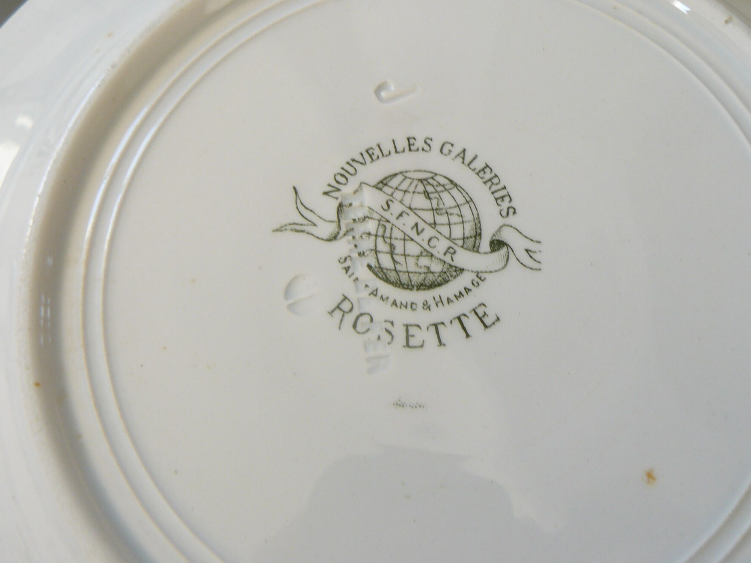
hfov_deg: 44.8
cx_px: 389
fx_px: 911
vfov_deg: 34.3
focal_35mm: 42
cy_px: 242
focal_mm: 6
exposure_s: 1/40
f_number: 2.8
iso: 100
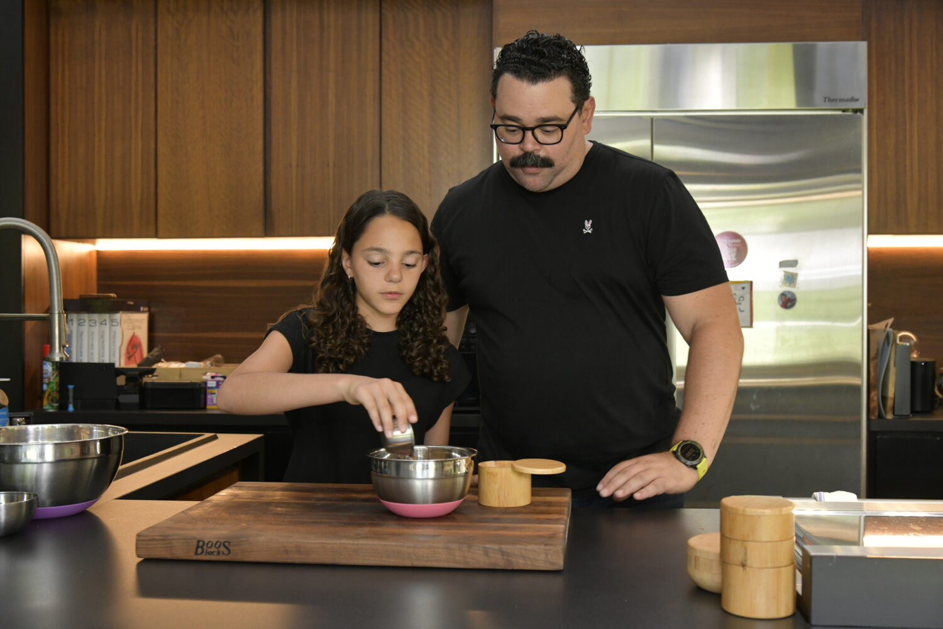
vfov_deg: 30.5
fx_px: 1152
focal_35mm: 44
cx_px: 472
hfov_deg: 44.5
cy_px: 314
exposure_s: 1/125
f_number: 5.6
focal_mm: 44
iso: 2000
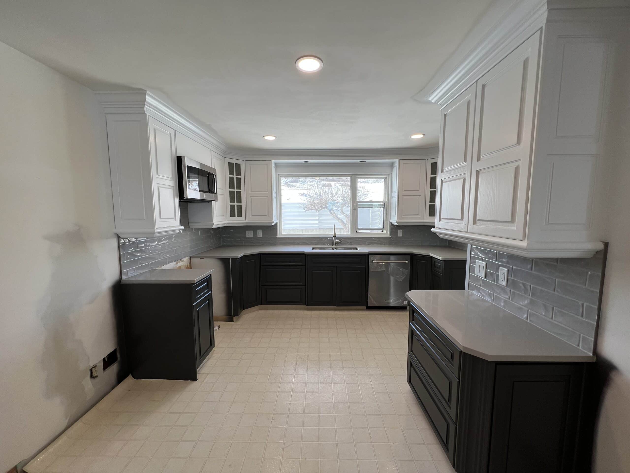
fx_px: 237
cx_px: 315
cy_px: 236
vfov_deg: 89.9
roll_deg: +0.2
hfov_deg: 106.2
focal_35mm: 13
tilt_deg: -5.7
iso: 32
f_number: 1.8
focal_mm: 1.57
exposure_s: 1/147
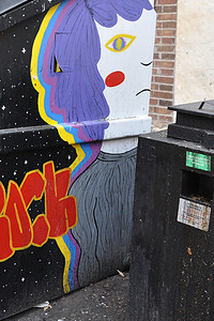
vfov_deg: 34.3
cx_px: 90
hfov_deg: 23.4
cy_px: 124
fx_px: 517
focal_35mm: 58
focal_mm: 20
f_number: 5.6
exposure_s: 1/125
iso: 400
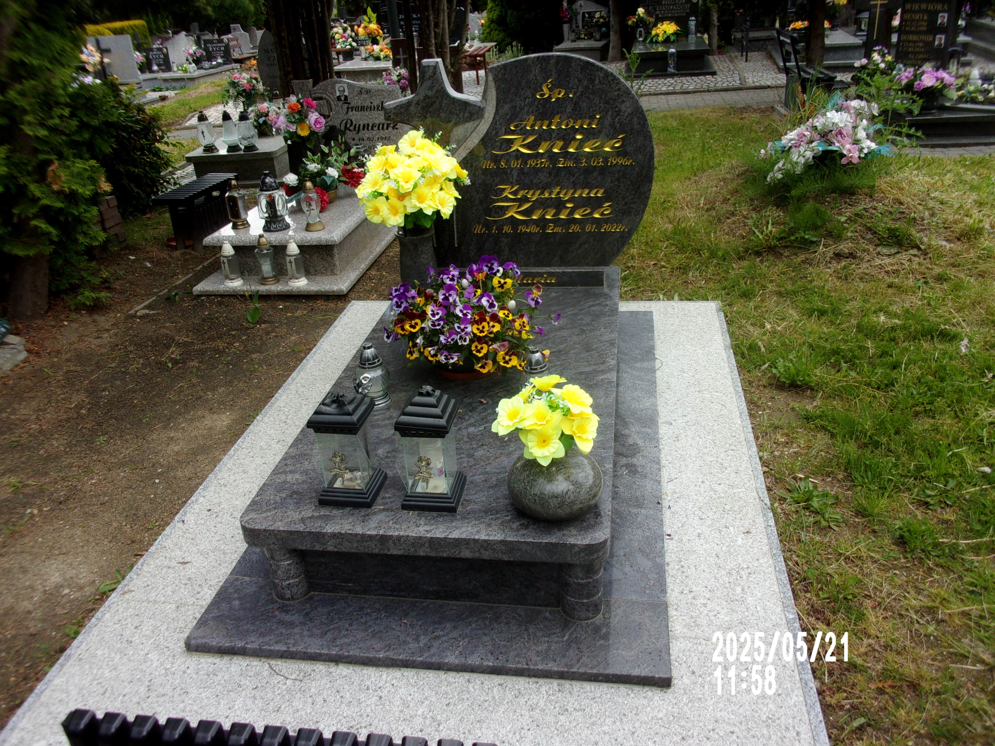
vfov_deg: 49.7
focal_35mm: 28
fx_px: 805
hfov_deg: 63.4
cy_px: 373
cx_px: 498
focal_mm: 5.1
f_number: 3.9
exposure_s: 1/220
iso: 80
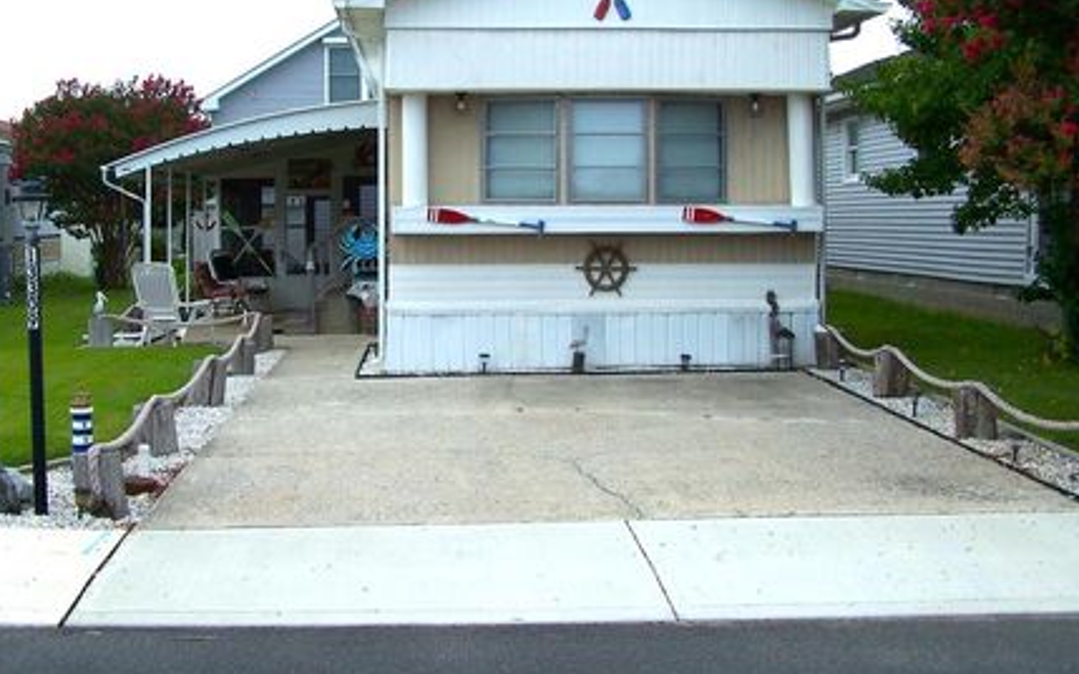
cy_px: 248
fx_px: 1382
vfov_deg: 27.3
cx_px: 460
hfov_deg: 42.5
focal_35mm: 47
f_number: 4
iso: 80
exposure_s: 1/1000
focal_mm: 6.3
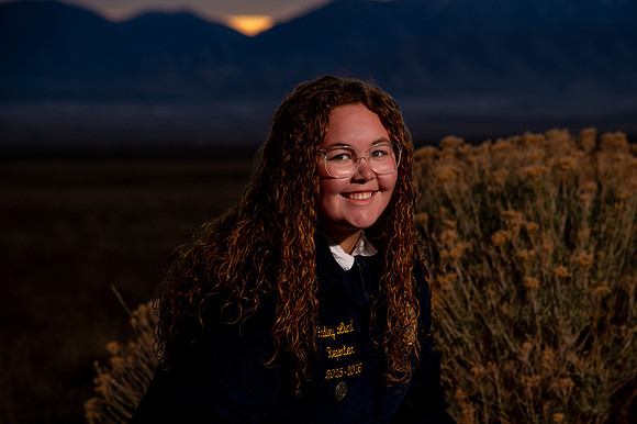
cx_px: 344
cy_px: 220
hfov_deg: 15.8
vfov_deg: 10.6
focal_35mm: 130
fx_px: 2293
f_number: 5.6
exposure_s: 1/250
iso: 200
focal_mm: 120
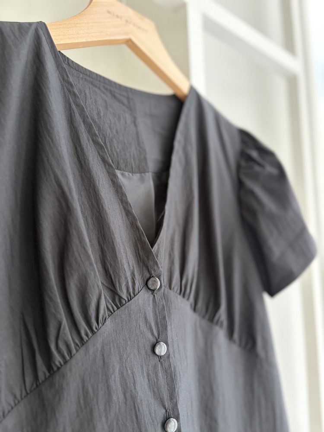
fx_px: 324
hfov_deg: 53.1
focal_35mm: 26
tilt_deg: +5.2
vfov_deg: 67.3
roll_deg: +2.7
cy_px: 216
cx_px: 162
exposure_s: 1/60
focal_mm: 5.96
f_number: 1.6
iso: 320
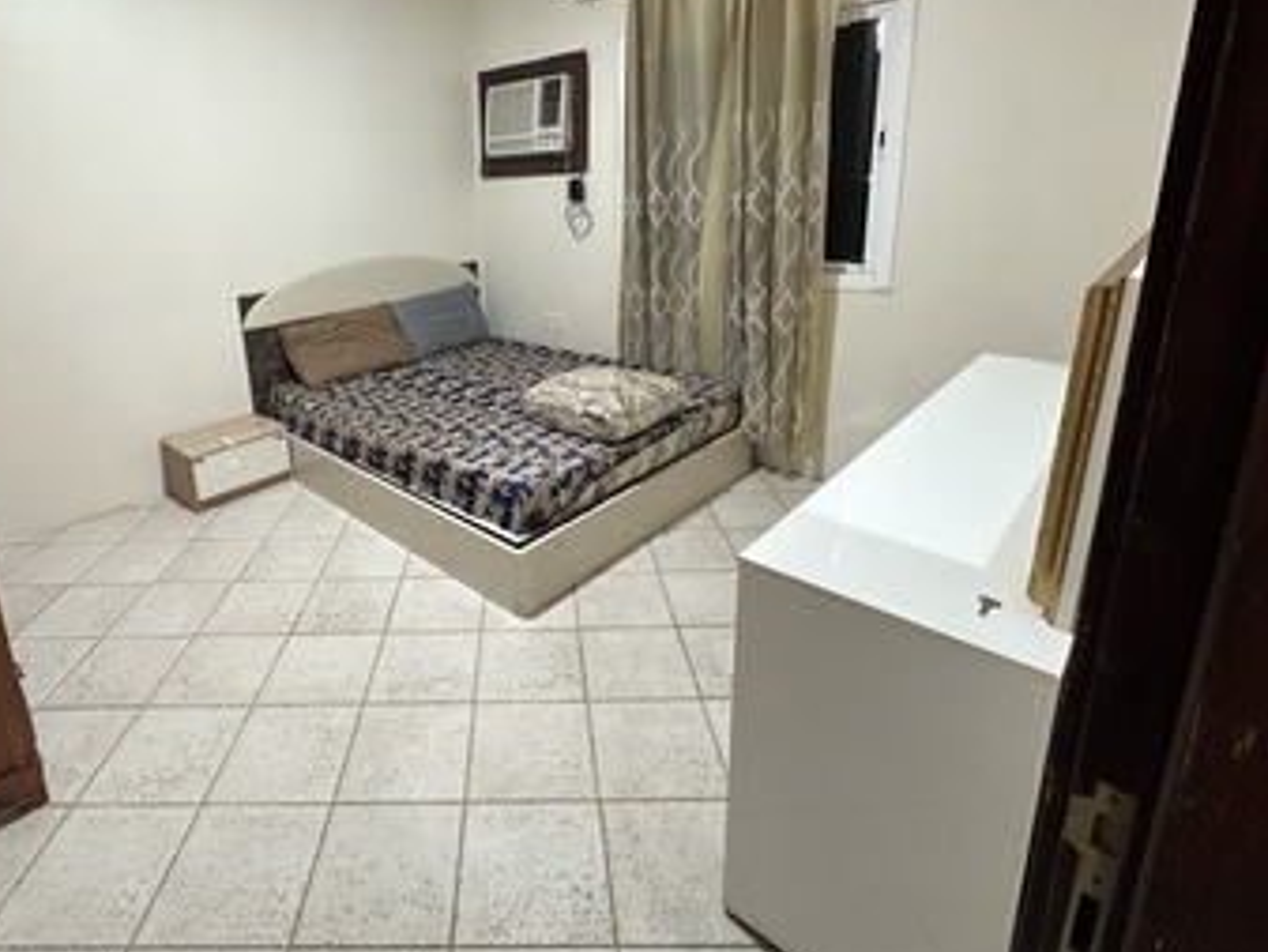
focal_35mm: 19
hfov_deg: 83.6
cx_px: 506
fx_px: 696
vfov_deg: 67.6
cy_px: 356
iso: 320
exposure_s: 1/60
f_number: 2.2
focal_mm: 2.22
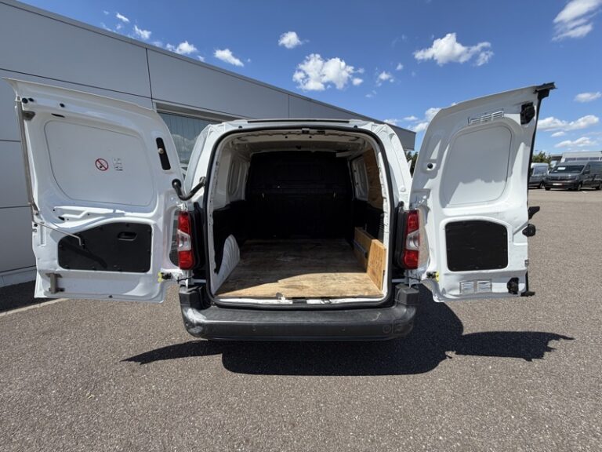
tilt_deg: -12.8
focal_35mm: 14
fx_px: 243
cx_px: 301
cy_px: 226
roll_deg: +0.3
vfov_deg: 85.7
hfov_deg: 102.1
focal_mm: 2.22
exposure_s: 1/770
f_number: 2.2
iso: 25
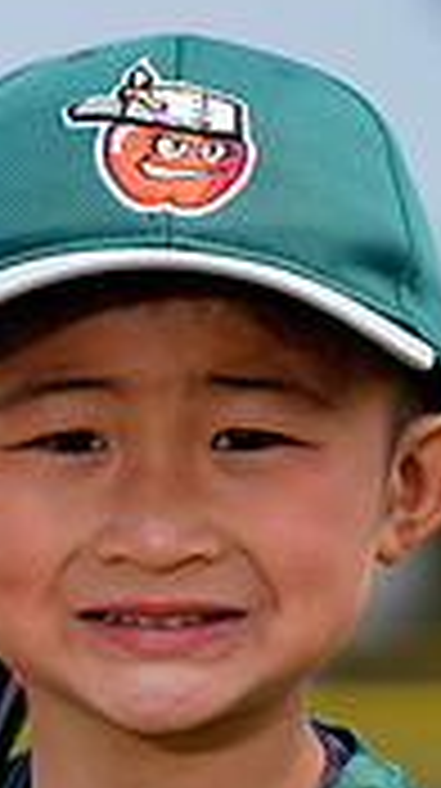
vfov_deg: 3.7
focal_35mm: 580
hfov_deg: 2.1
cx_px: 146
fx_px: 12098
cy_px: 1099
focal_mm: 167
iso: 50
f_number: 4.5
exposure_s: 1/320
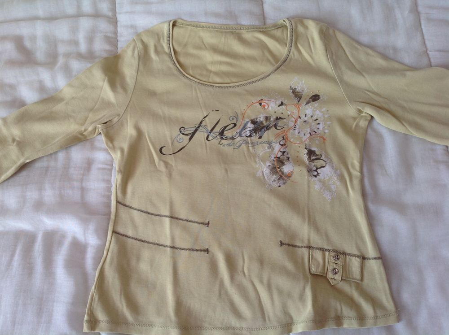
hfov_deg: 52.7
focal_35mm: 35
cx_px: 224
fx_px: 453
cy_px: 168
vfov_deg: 40.6
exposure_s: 1/24
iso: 50
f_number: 2.4
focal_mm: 4.28
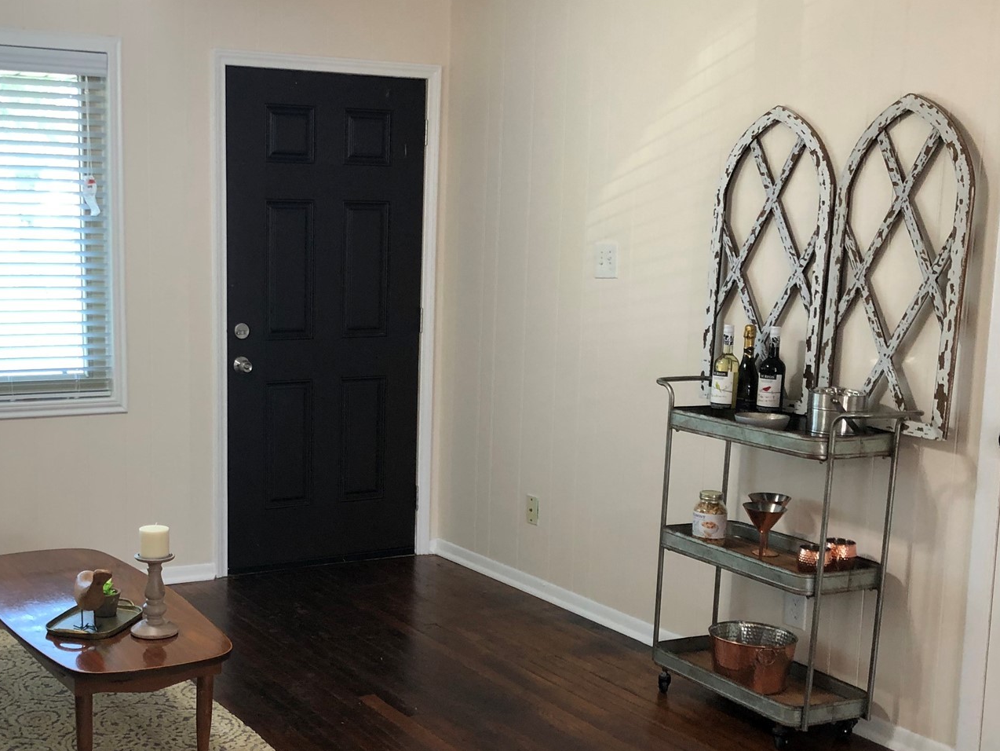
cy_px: 434
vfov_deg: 32.1
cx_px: 297
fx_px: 1300
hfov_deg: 41.3
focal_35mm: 45
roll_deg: -1.0
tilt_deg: -8.6
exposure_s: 1/24
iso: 40
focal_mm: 4
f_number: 1.8
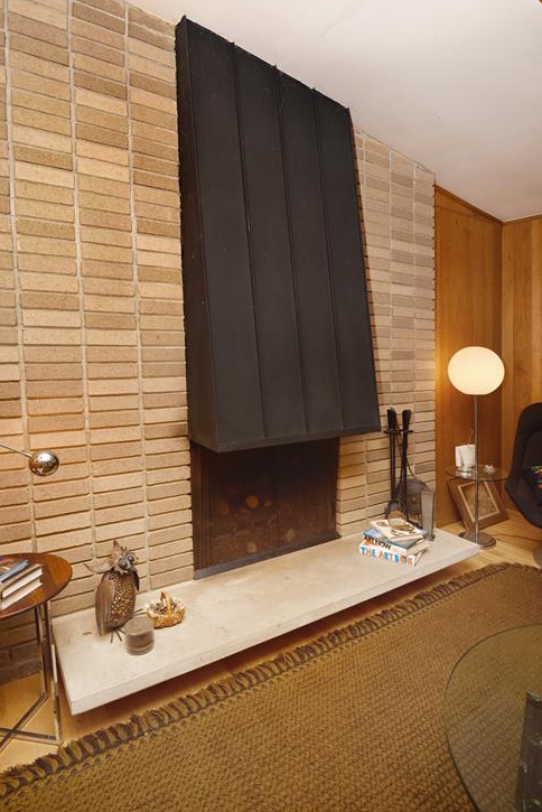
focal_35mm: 18
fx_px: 406
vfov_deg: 90.0
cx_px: 281
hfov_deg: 67.4
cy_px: 403
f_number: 6.3
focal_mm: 17
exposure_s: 1/60
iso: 125
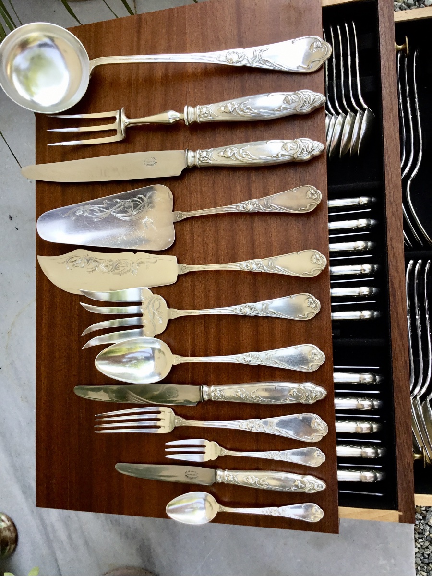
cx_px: 216
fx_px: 516
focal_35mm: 31
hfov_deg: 45.4
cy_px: 288
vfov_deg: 58.4
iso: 25
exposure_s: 1/245
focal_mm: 3.3
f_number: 2.4
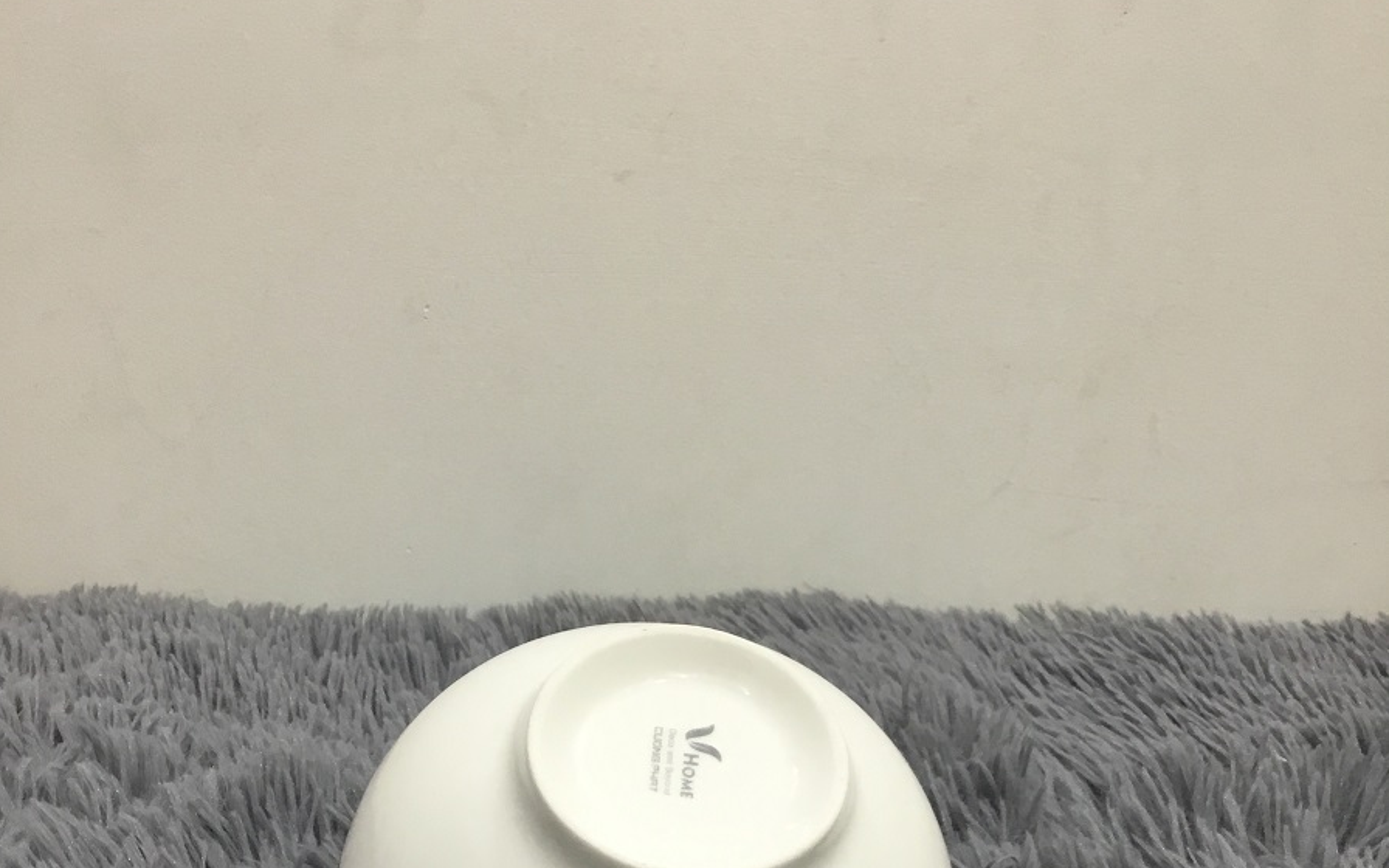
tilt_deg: -17.7
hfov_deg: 45.3
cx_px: 694
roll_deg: +0.3
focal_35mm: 44
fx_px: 1666
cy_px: 809
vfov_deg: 27.9
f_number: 2.4
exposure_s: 1/33
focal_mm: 3.3
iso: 80
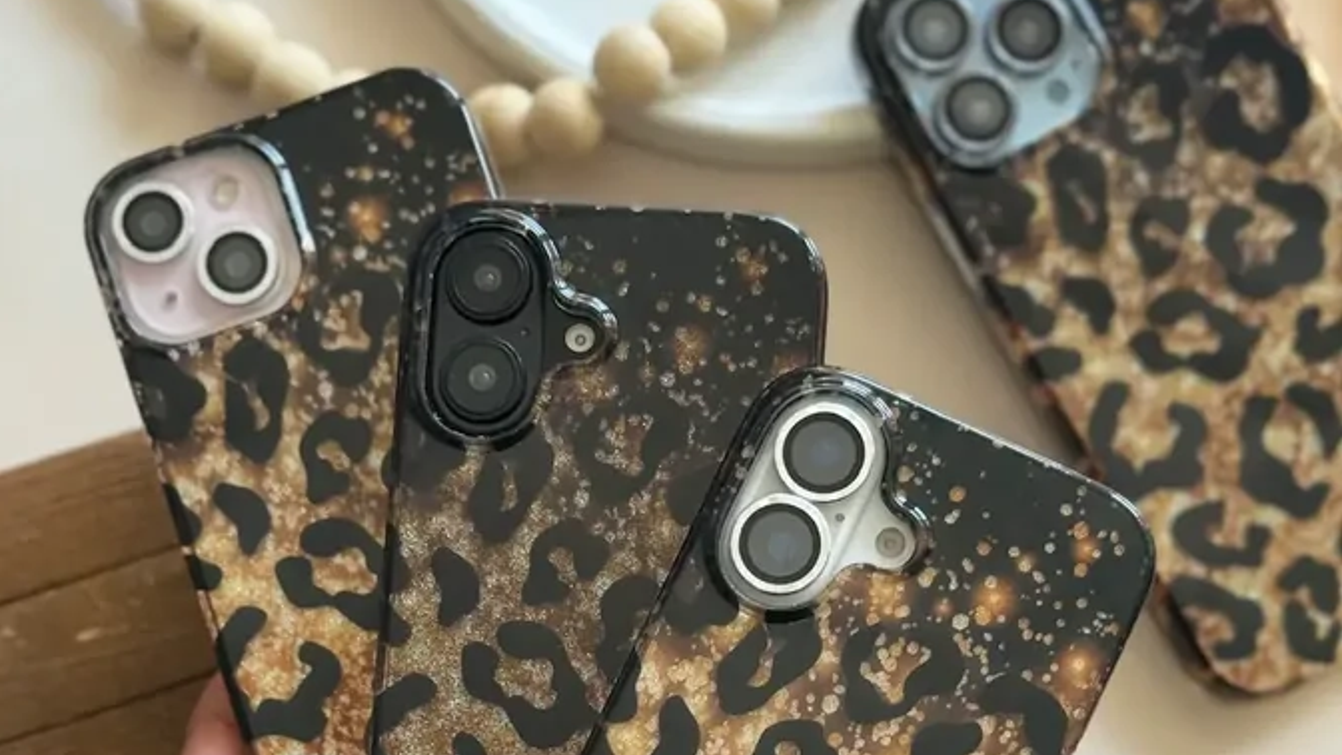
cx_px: 670
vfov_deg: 16.9
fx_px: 2491
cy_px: 749
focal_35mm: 70
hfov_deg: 30.2
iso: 100
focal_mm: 6.76
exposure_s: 1/234
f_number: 1.78
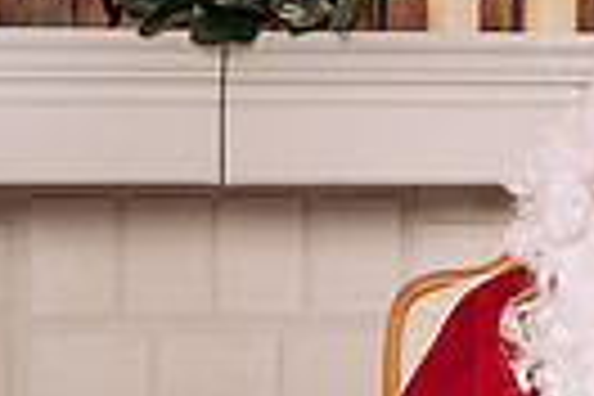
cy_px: 505
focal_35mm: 163
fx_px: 2689
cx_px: 357
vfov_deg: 8.3
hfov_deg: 12.6
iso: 100
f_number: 5
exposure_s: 1/100
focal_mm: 35
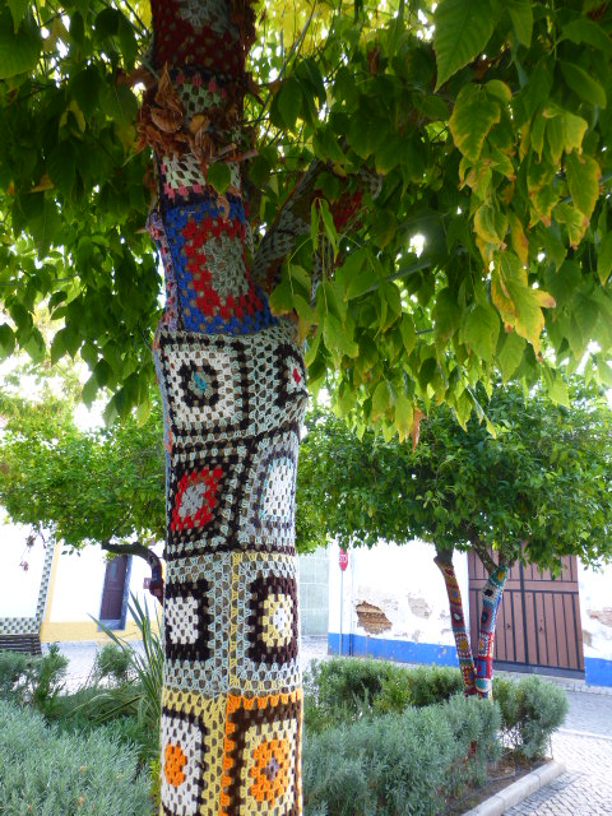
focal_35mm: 24
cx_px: 306
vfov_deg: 71.6
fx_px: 566
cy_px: 408
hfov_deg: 56.8
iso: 100
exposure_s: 1/80
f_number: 3.3
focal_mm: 4.3
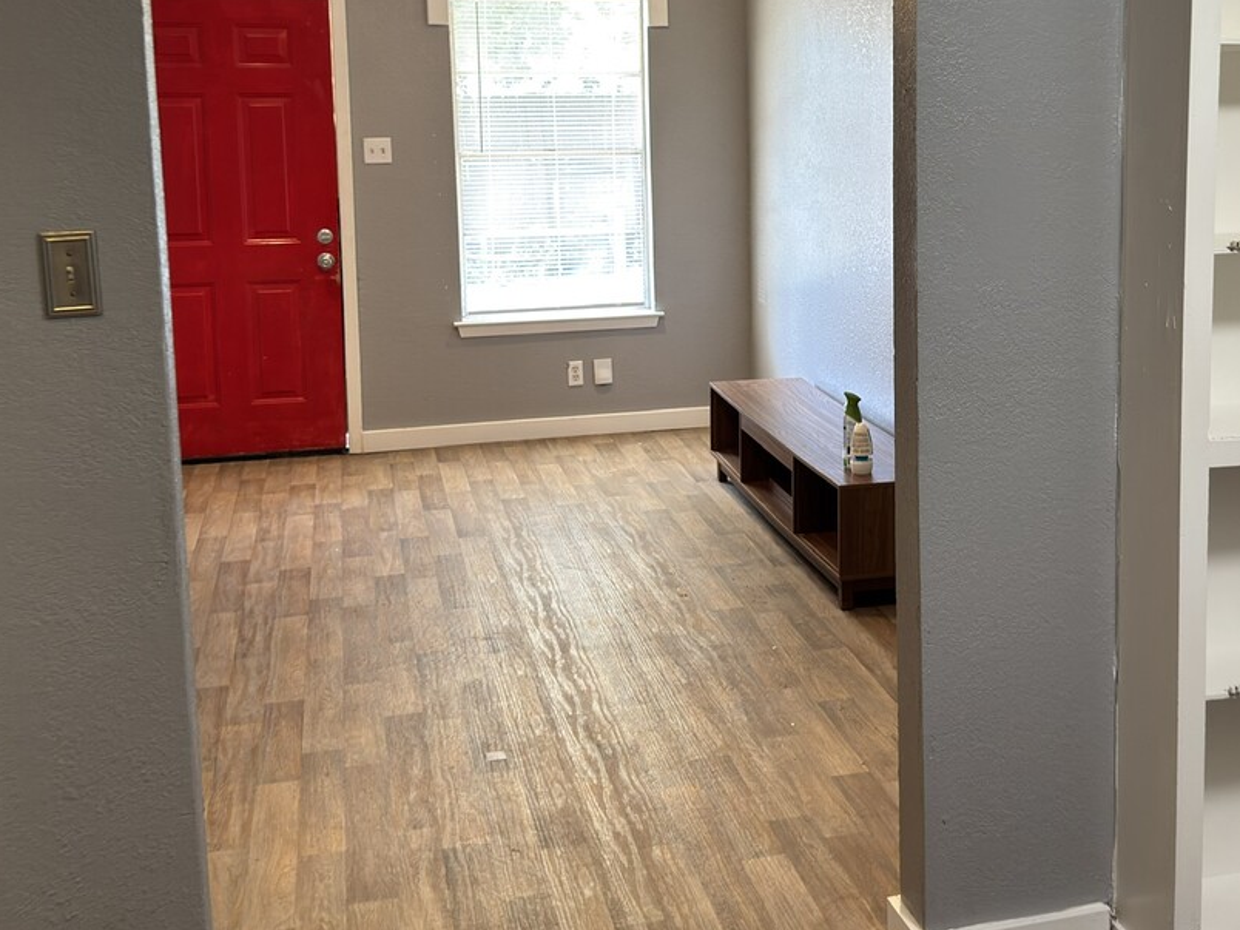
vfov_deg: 33.1
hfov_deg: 43.5
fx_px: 1540
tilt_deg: -6.5
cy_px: 261
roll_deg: -0.8
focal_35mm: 43
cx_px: 770
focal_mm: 6.76
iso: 160
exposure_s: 1/60
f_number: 1.78
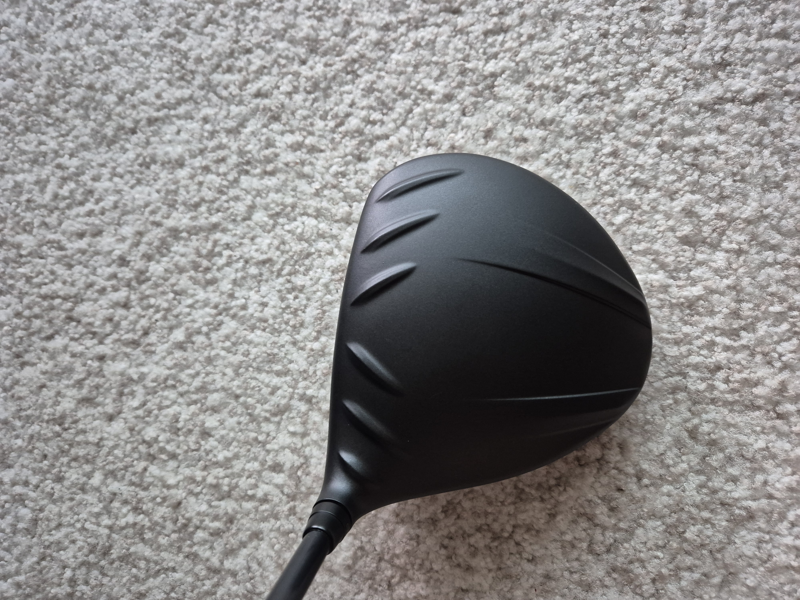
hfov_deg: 73.9
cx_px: 400
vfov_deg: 58.9
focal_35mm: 23
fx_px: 532
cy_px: 300
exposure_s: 1/60
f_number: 1.8
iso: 800
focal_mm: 5.4
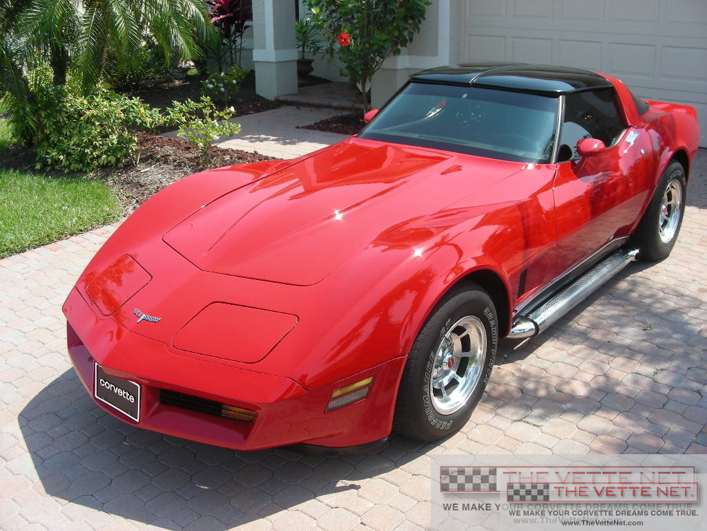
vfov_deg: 37.7
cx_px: 354
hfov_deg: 49.0
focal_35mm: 38
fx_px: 776
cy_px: 266
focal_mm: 6.3
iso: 50
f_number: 4
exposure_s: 1/274
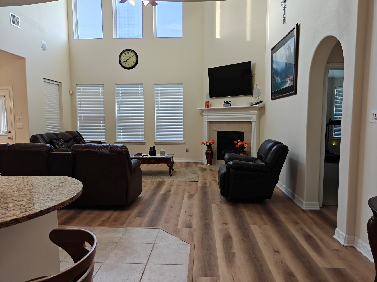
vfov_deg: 56.8
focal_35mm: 24
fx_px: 261
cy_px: 141
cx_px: 188
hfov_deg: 71.6
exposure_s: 1/120
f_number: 1.8
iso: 640
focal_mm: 5.59
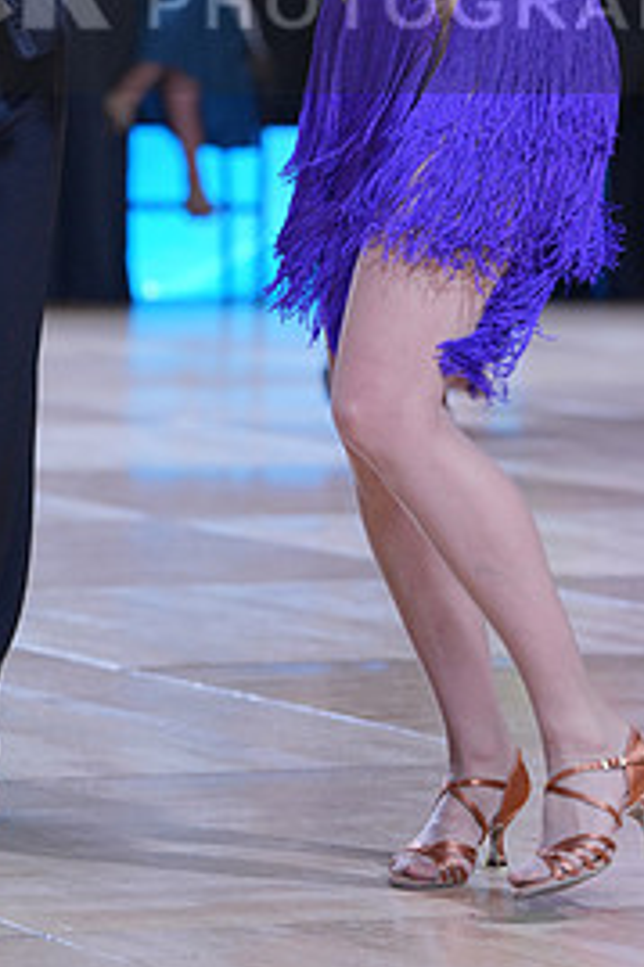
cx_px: 365
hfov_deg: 5.5
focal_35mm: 248
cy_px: -25
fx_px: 6663
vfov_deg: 8.3
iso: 800
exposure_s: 1/400
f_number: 4
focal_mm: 115
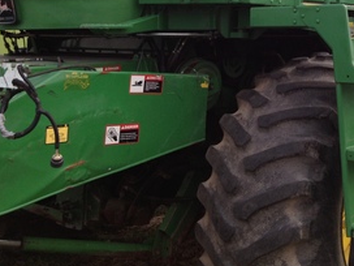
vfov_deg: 20.4
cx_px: 264
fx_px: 716
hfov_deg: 27.4
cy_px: 7
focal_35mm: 70
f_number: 2.4
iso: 50
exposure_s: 1/262
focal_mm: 4.28
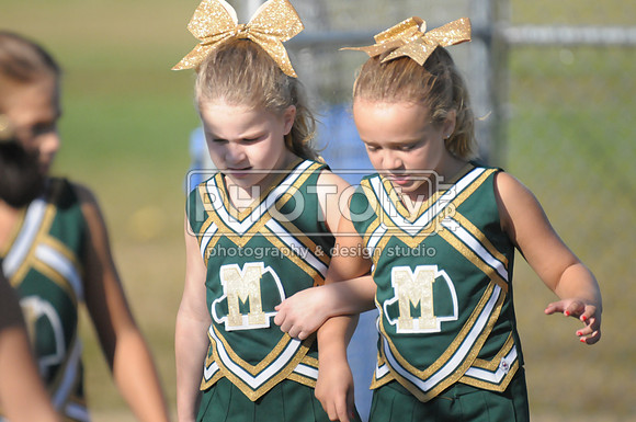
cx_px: 318
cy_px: 211
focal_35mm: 600
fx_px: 10585
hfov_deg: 3.4
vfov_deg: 2.3
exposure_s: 1/8000
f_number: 4
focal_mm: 400
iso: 1600
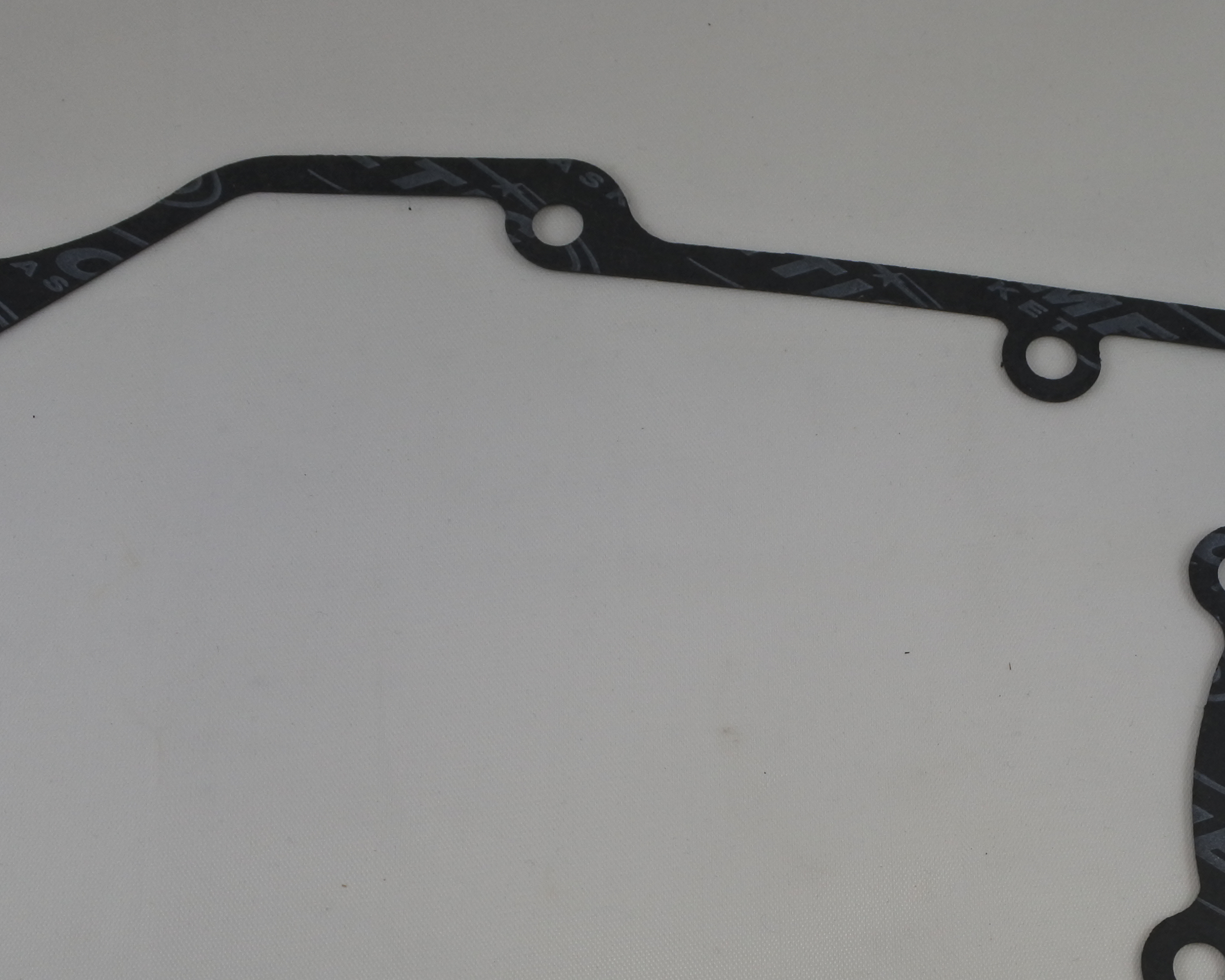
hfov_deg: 26.9
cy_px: 899
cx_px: 841
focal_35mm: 70
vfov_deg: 21.3
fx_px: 2538
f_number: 3.8
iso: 200
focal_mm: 12.1
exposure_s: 1/320
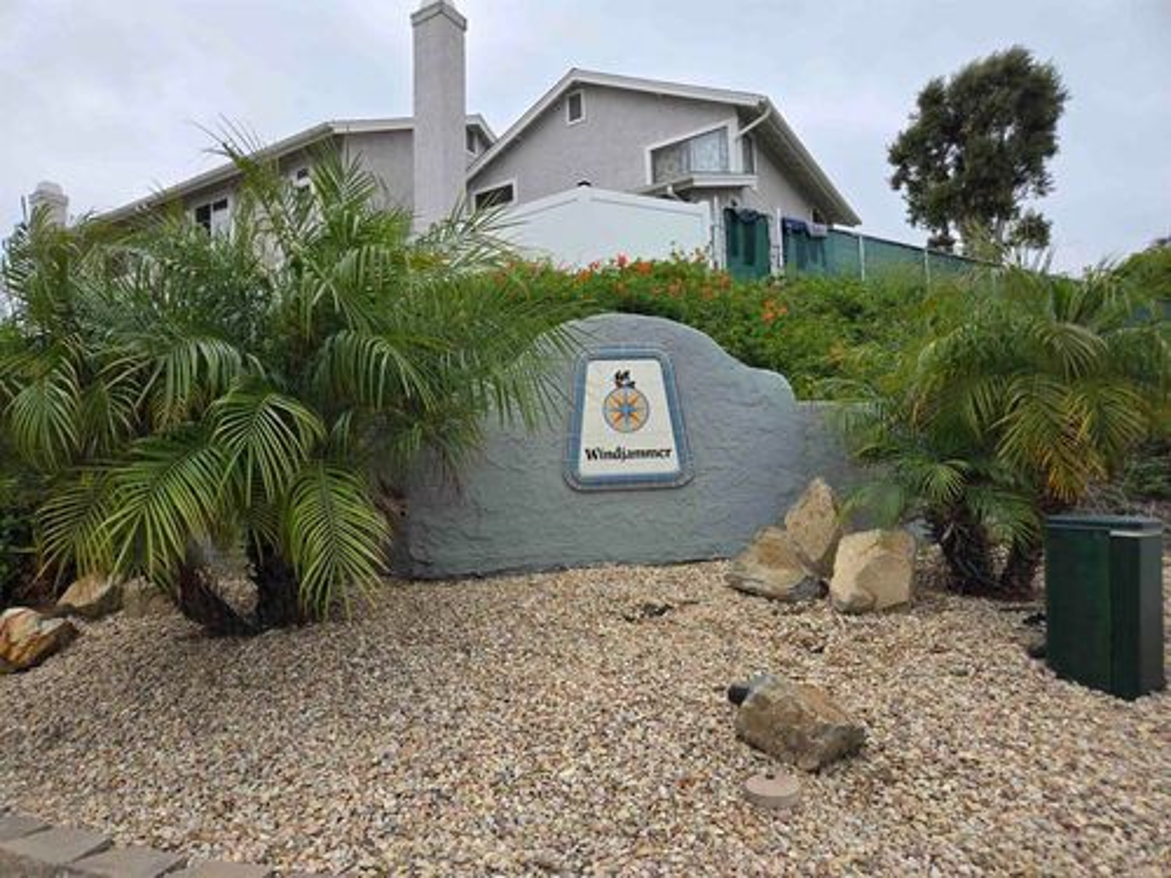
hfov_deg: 73.9
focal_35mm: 23
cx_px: 586
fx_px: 778
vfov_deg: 58.9
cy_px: 439
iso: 25
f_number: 1.8
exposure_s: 1/1542
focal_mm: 5.4
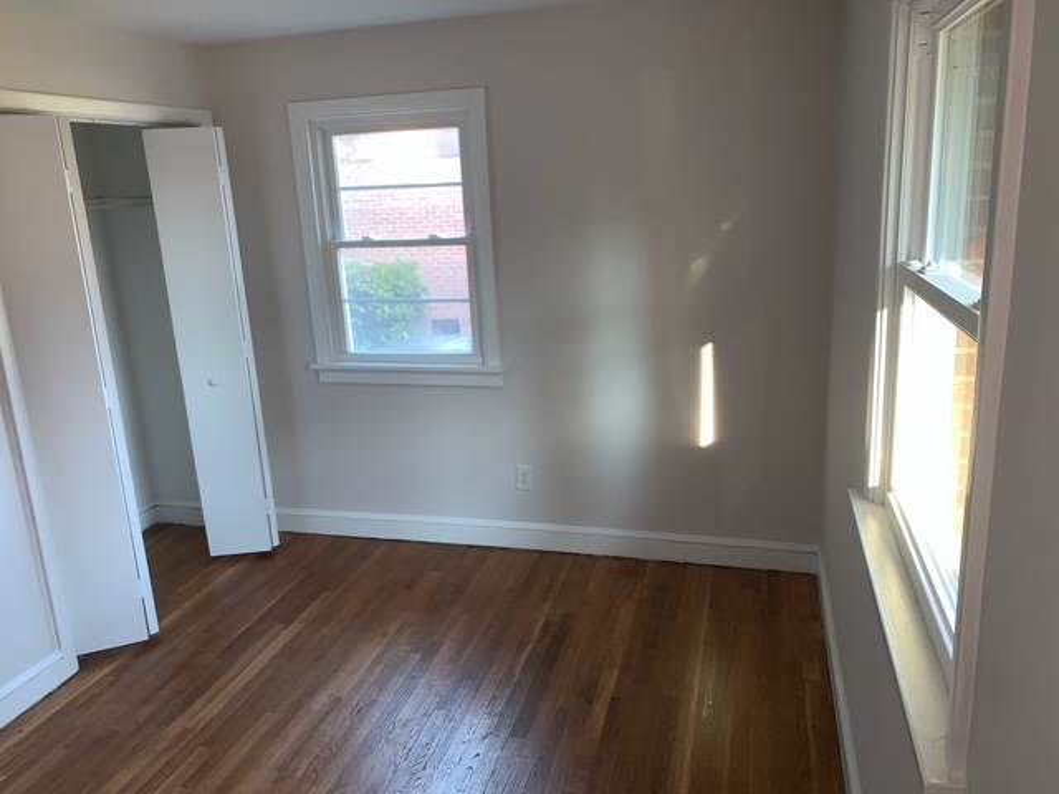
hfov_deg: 67.3
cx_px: 530
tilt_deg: -13.6
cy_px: 397
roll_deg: +2.6
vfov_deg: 53.1
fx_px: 795
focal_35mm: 26
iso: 40
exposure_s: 1/17
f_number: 1.8
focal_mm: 4.25
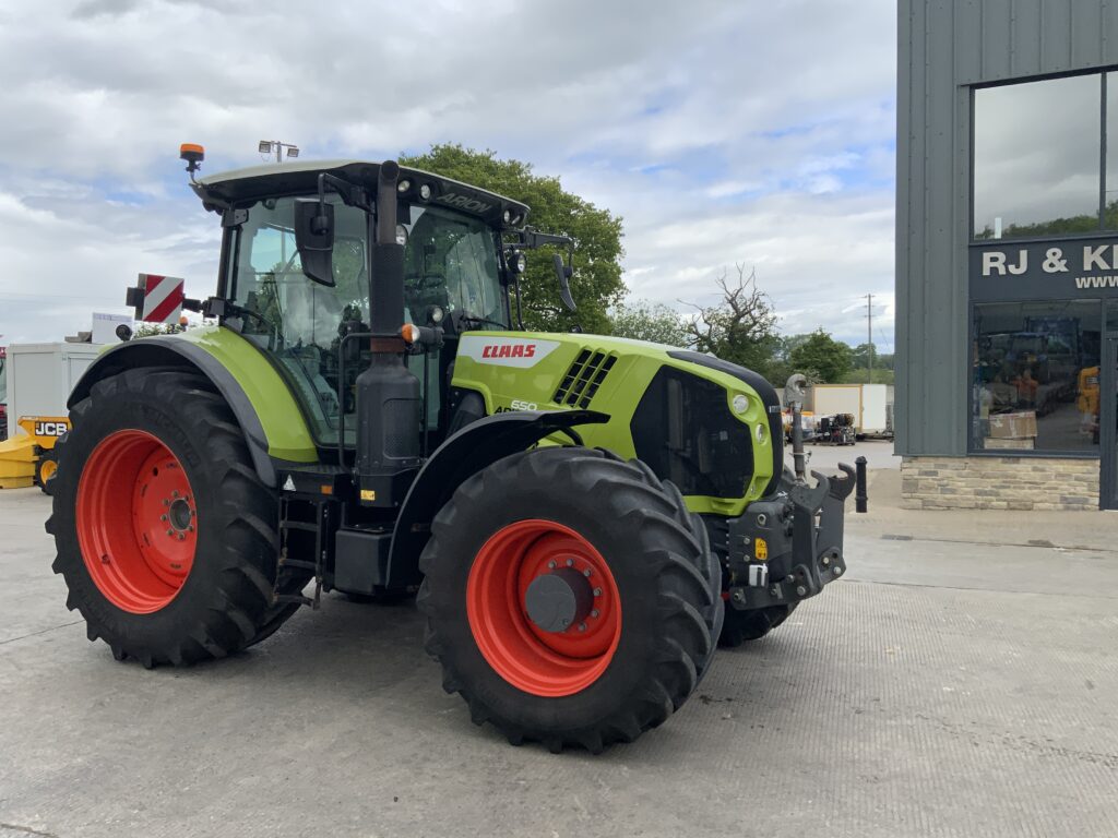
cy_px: 419
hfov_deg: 61.7
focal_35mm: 29
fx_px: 937
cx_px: 559
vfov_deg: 48.2
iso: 16
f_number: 1.8
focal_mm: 3
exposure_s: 1/1195
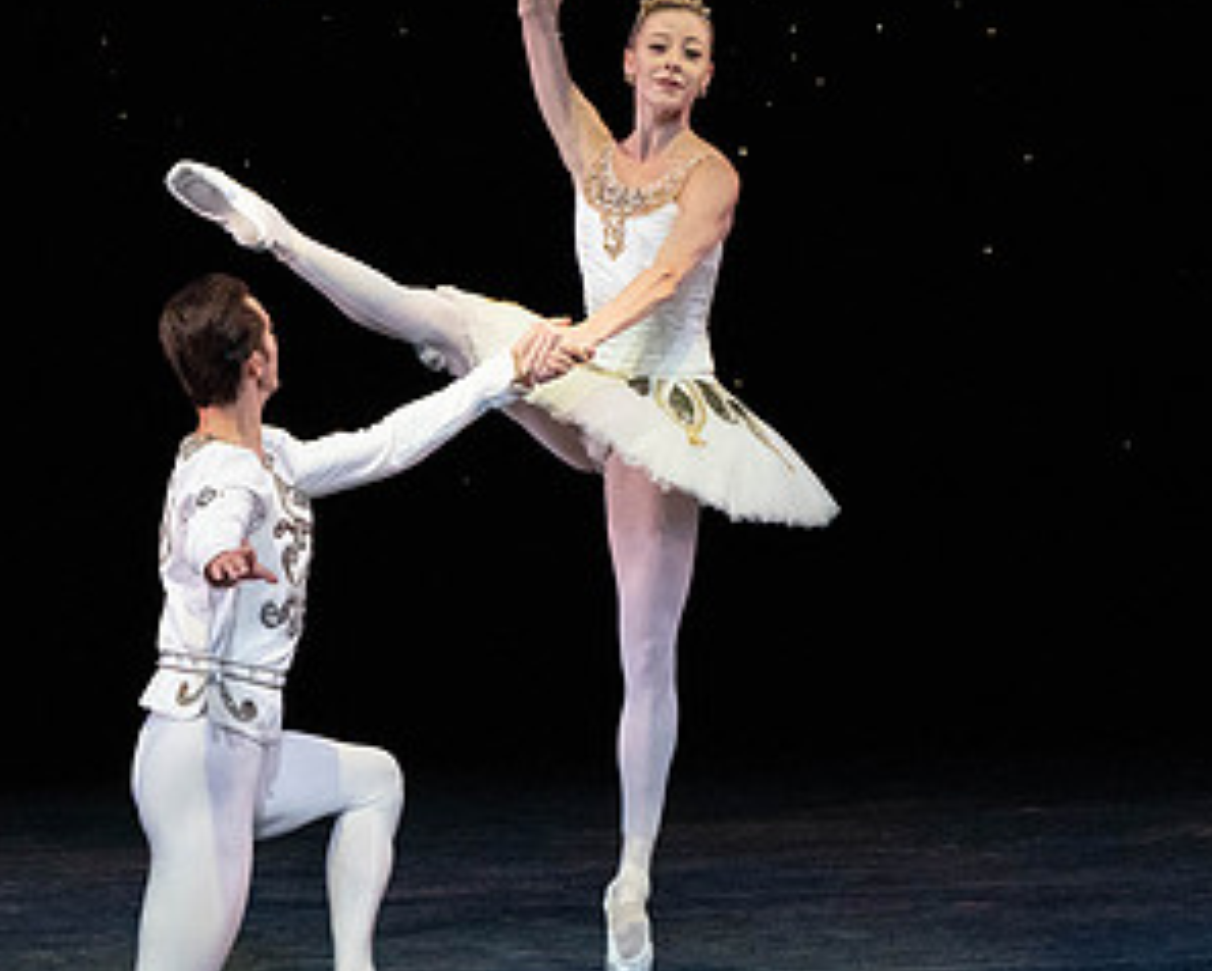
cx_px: 526
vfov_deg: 2.7
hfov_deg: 3.3
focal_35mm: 582
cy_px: 471
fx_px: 20890
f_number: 11
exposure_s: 1/500
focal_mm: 318
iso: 20000
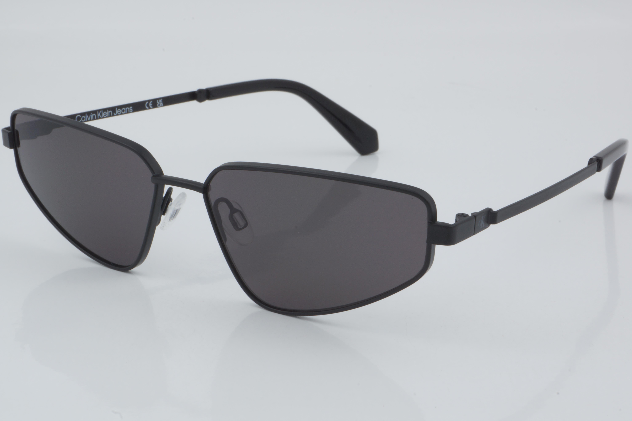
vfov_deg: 16.6
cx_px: 316
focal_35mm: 82
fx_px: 1448
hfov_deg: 24.6
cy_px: 210
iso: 100
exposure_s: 1/3
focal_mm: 55
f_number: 32
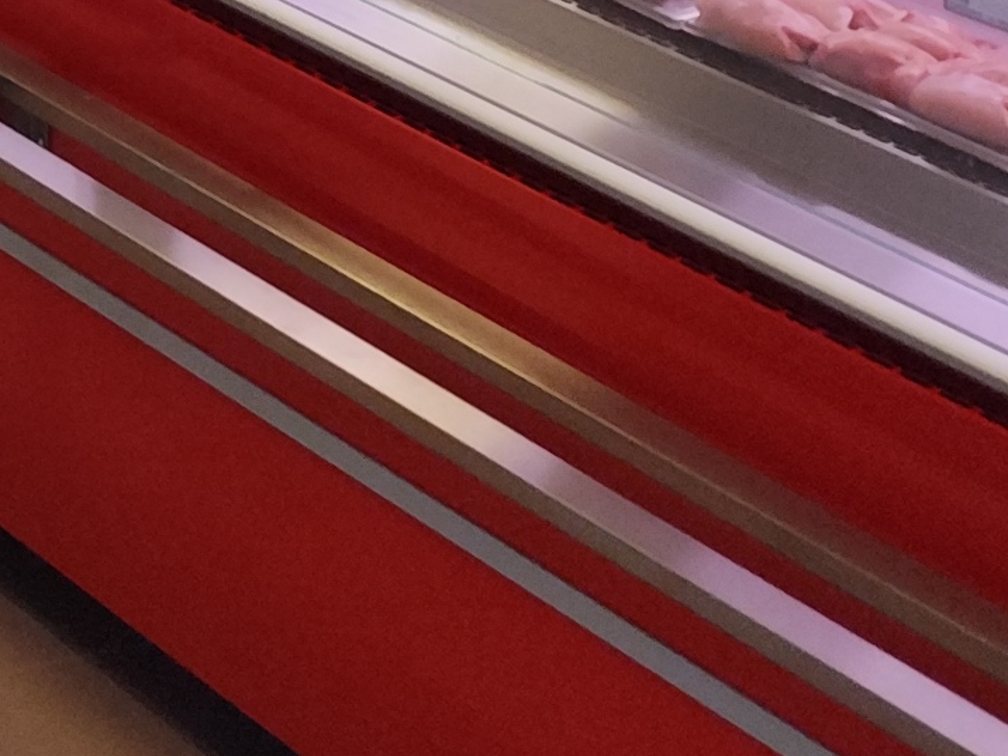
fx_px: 3815
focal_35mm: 131
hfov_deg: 13.2
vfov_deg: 9.8
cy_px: -1112
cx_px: -924
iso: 50
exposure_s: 1/126
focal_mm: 6.19
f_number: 1.65
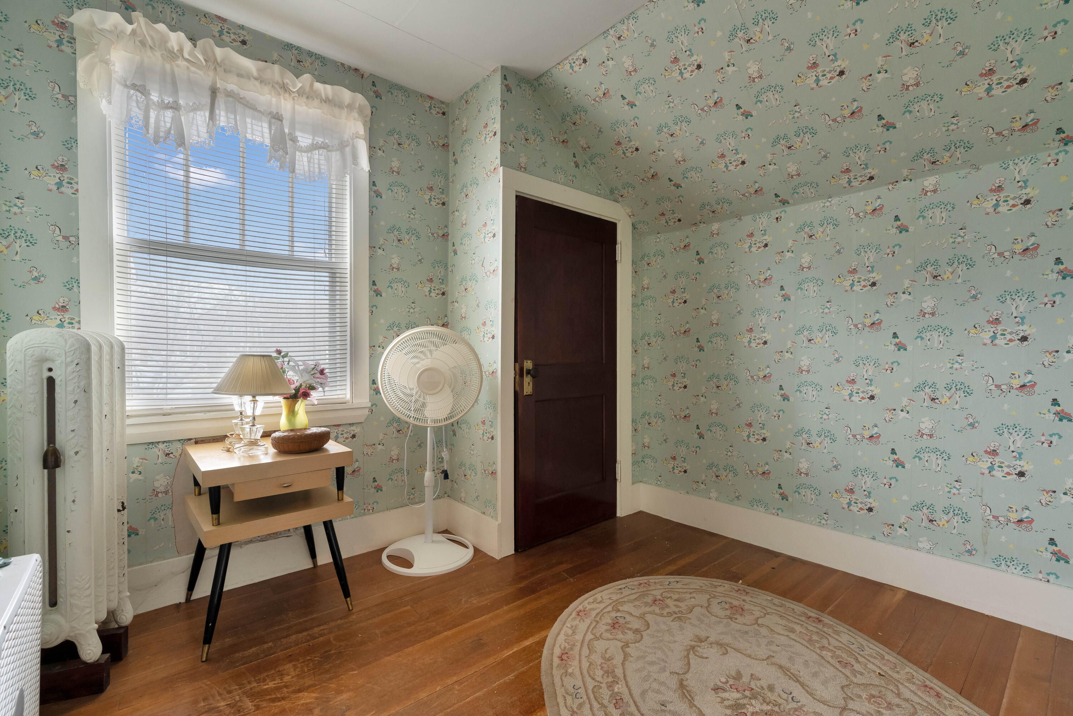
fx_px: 477
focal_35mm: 16
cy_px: 358
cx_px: 536
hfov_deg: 96.7
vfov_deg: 73.8
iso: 800
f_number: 8
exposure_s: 1/10
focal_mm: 16
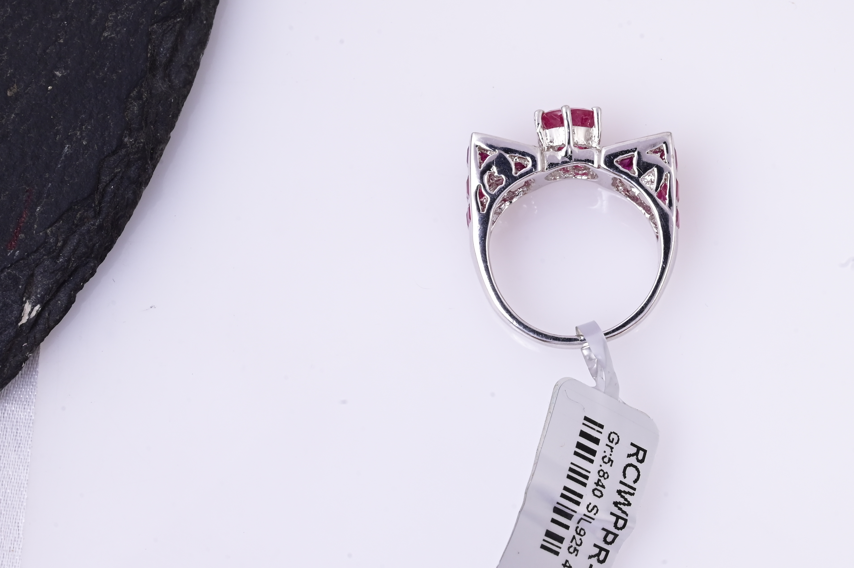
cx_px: 573
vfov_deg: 12.3
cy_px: 214
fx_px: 2631
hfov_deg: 18.4
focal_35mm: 111
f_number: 20
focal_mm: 70
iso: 640
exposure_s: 1/80
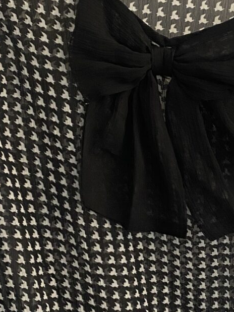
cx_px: 203
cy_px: 159
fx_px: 775
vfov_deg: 22.8
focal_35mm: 86
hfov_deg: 17.0
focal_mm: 4.25
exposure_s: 1/41
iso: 100
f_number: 1.8
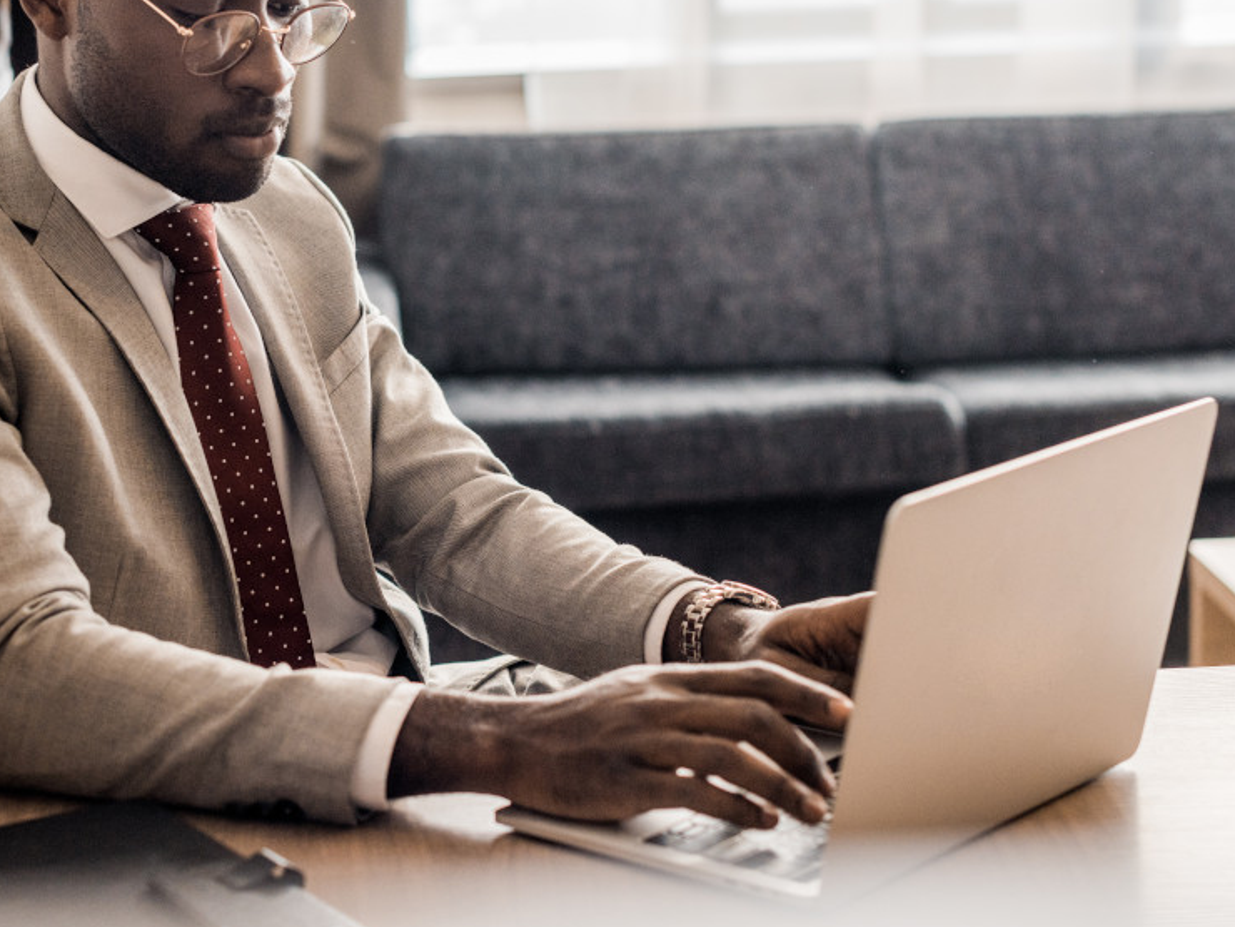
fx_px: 2783
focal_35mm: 78
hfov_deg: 25.0
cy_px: 378
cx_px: 476
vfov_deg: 18.9
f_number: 3.2
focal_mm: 50
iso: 400
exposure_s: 1/100
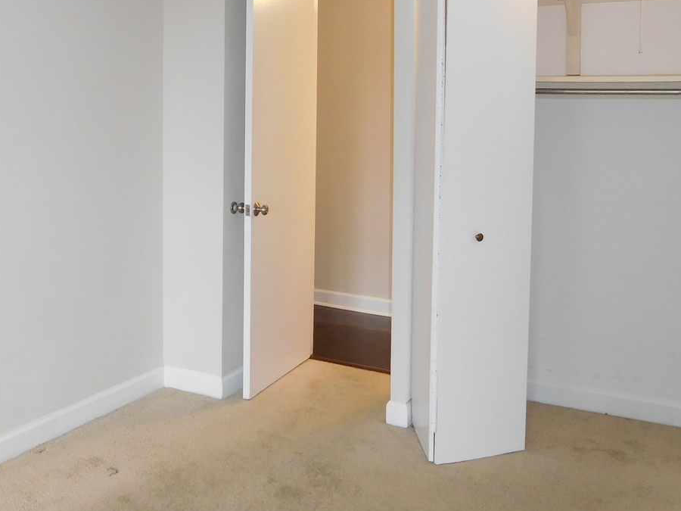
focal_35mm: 40
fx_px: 787
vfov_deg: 35.2
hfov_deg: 46.4
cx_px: 261
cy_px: 131
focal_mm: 4.5
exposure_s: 1/30
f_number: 3.4
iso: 320
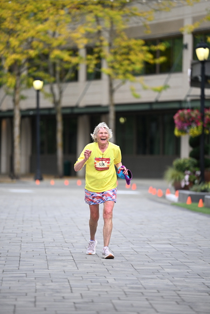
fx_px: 1749
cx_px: 105
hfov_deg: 6.9
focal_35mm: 200
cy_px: 157
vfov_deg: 10.3
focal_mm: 200
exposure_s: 1/1600
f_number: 2.8
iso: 640
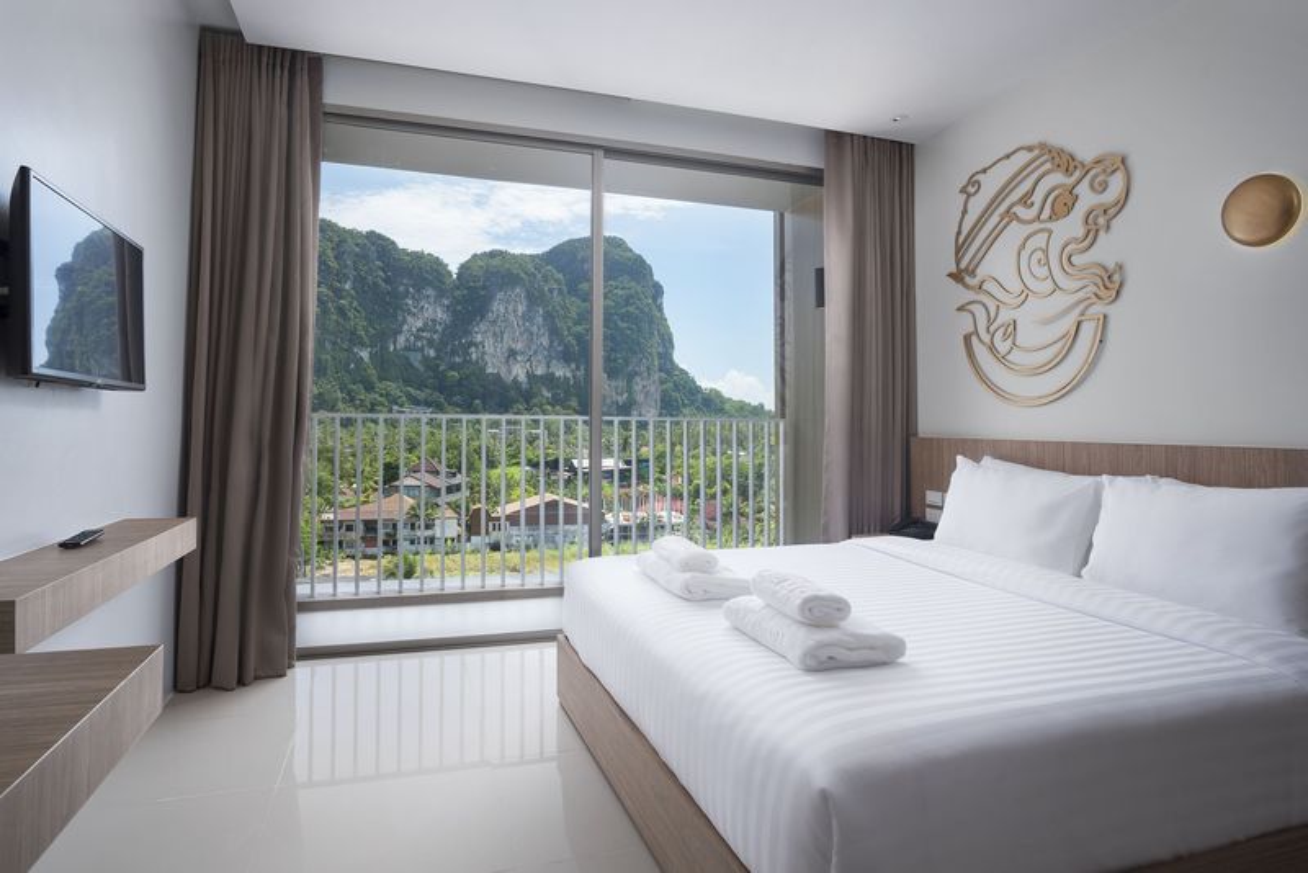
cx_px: 654
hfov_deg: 84.0
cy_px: 436
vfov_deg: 62.0
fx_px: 727
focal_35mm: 20
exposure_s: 1/40
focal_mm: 20
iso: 200
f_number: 8
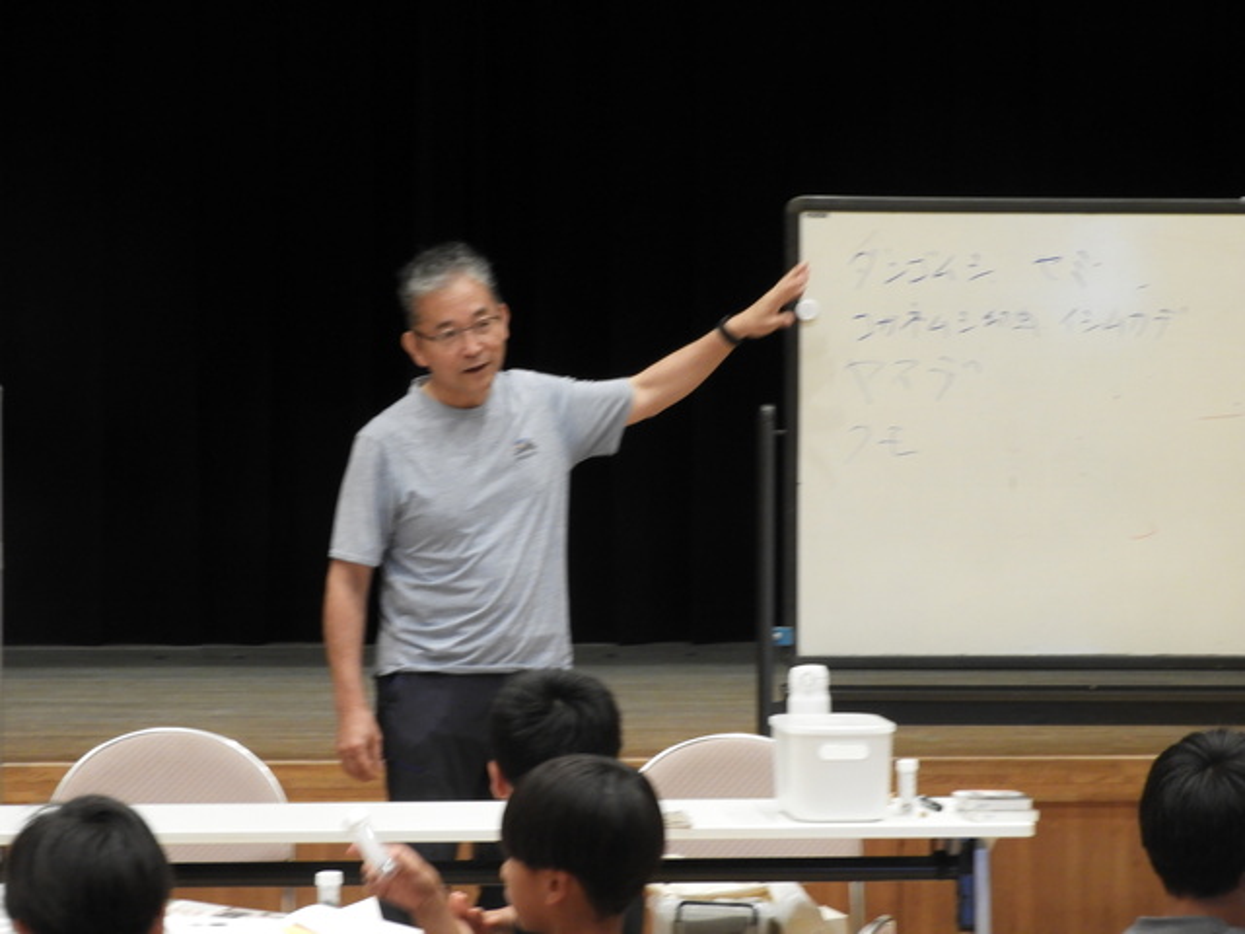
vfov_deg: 11.0
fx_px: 4855
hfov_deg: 14.6
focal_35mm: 135
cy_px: 467
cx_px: 622
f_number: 5
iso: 400
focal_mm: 24.2
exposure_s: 1/40
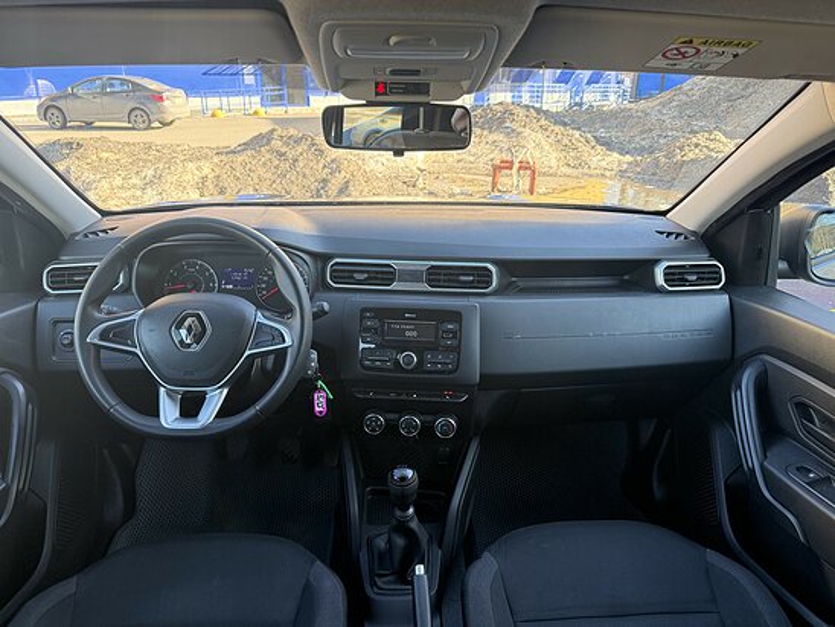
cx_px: 418
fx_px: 579
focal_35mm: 24
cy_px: 314
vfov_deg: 56.8
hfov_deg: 71.6
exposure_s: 1/155
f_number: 1.78
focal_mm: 6.76
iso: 200
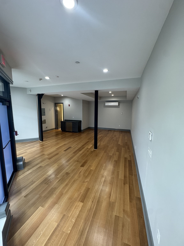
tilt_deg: -7.7
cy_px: 123
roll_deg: -0.2
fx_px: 99
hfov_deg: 85.7
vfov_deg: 102.1
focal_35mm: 14
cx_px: 92
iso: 200
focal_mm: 2.22
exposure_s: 1/60
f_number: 2.2
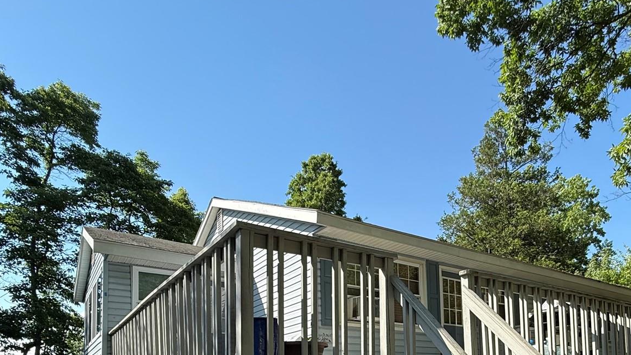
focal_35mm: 27
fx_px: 452
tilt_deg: +2.5
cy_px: 359
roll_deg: +2.7
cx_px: 382
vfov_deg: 37.9
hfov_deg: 69.1
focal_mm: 2.22
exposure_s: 1/709
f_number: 2.2
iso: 50
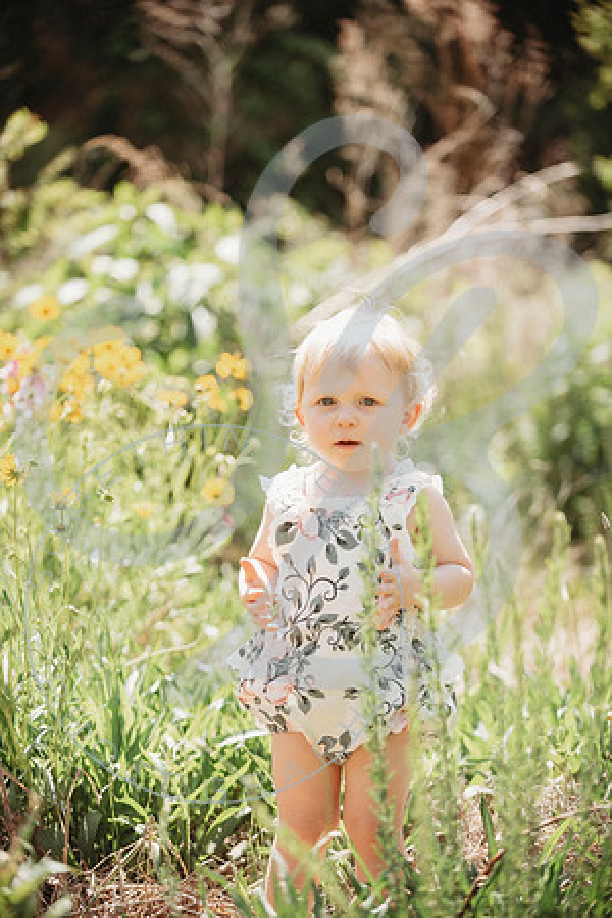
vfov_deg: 20.8
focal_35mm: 98
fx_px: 2499
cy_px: 459
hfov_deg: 14.0
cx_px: 306
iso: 100
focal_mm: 98
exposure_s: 1/400
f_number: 2.8
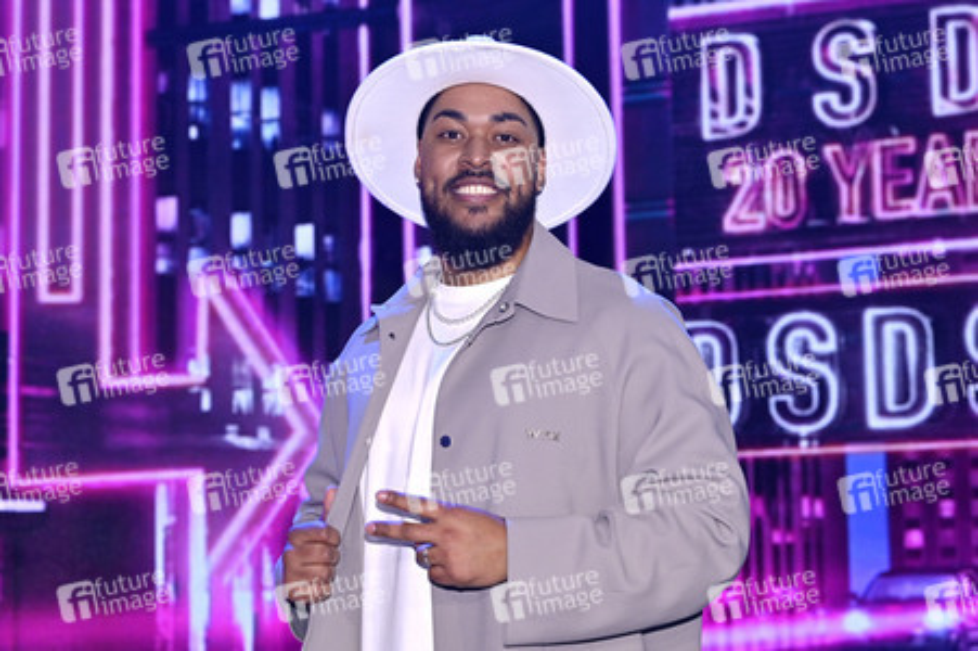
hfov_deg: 31.9
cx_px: 489
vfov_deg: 21.5
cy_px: 326
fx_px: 1710
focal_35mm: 63
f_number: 4.5
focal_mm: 63
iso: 640
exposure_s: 1/200
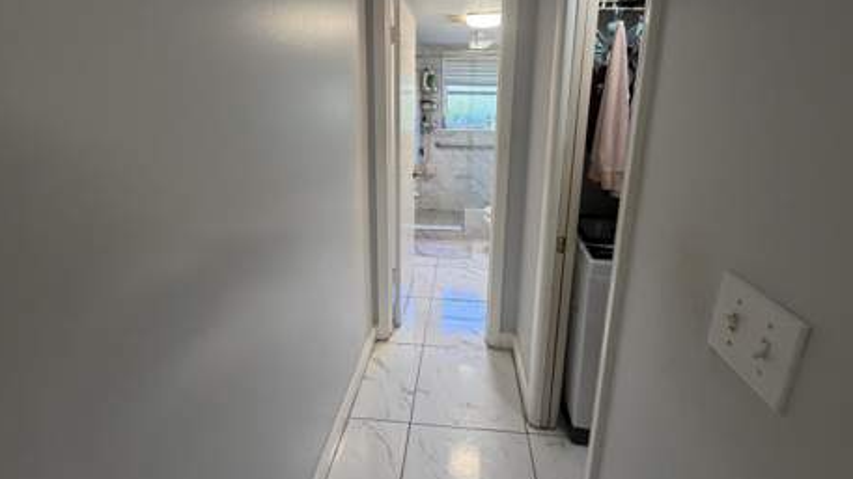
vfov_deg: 65.8
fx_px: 362
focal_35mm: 16
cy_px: 171
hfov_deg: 99.4
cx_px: 437
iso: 250
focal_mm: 2.22
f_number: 2.2
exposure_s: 1/60
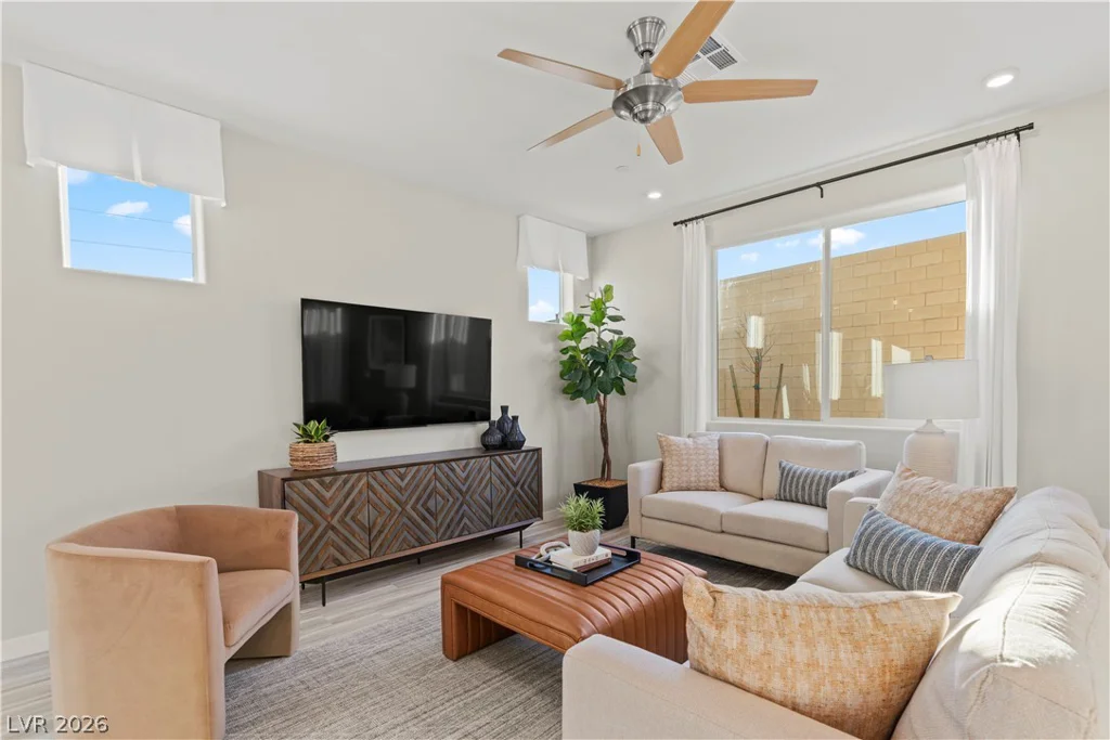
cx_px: 555
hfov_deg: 96.7
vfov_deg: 73.8
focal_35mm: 16
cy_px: 370
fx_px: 493
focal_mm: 16
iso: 200
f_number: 8
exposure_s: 1/4
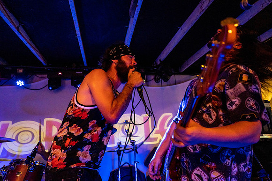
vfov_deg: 51.5
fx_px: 188
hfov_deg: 71.7
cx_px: 148
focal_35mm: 25
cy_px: 83
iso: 3200
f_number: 2.8
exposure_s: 1/200
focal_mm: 22.5
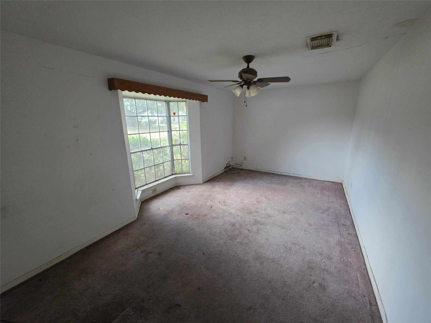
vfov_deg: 89.9
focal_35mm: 13
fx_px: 162
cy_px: 162
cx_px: 216
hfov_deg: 106.2
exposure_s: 1/60
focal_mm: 2.2
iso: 500
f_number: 1.9
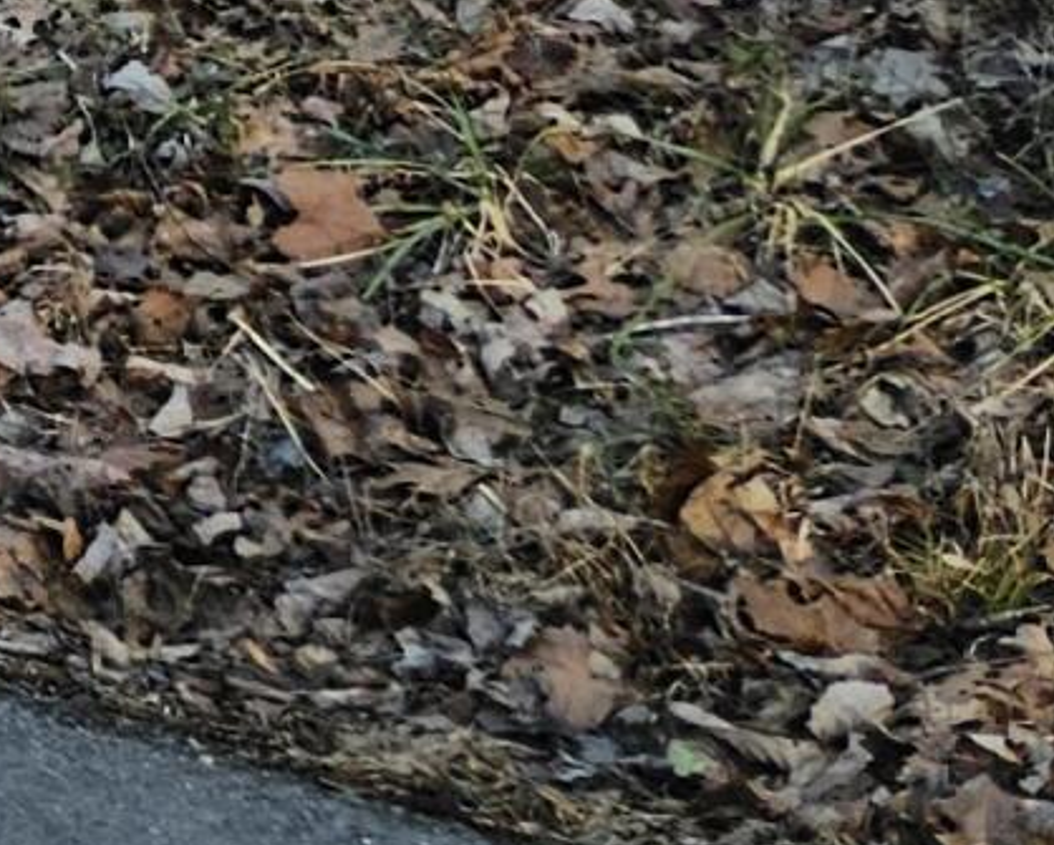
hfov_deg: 8.5
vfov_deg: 8.0
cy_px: -1811
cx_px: -2706
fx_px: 5026
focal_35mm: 161
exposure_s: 1/180
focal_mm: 6.3
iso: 16
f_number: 1.7
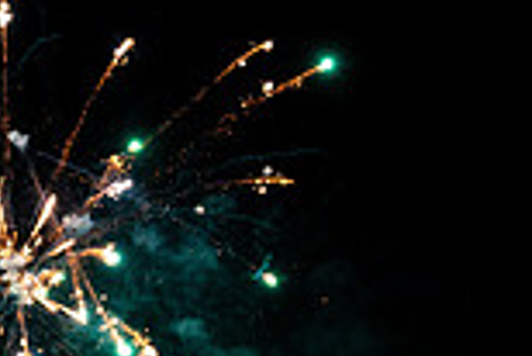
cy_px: 318
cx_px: -79
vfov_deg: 7.9
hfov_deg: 11.7
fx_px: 2559
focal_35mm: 173
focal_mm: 46
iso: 5000
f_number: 2.8
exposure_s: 1/40
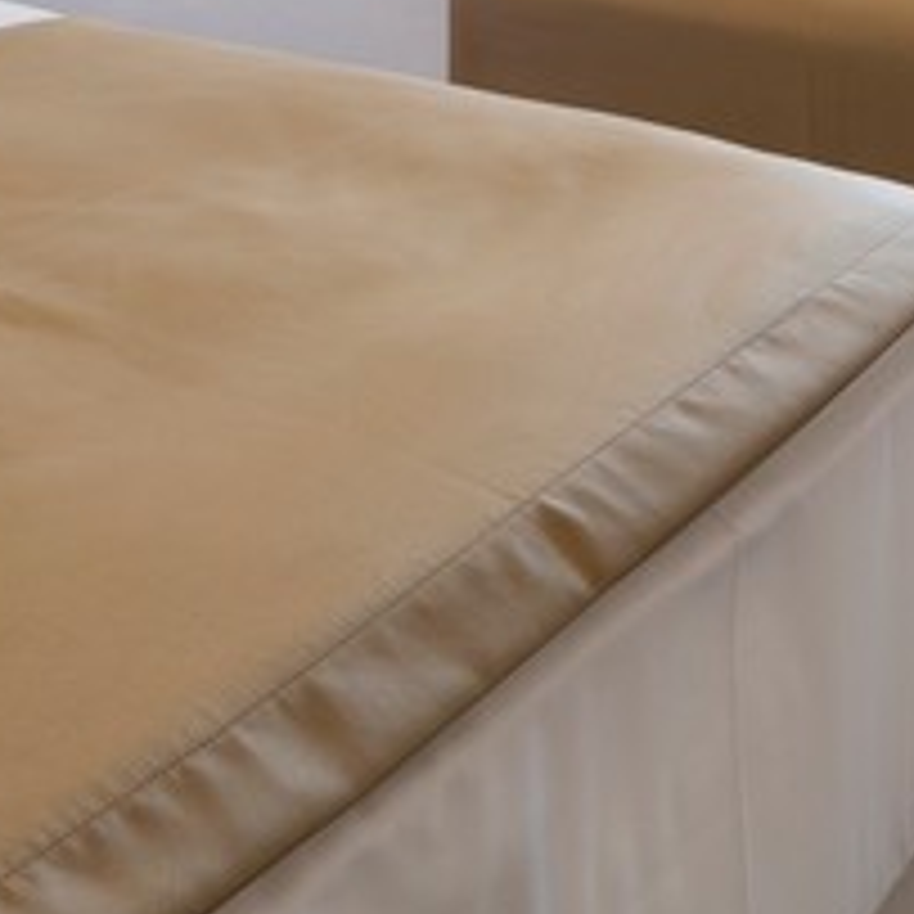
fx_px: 2181
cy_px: -495
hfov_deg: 23.5
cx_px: 257
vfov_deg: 20.1
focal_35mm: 73
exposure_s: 1/15
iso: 100
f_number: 5.6
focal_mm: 7
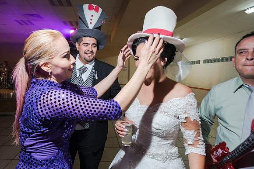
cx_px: 100
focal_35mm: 21
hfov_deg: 81.3
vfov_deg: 60.6
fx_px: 145
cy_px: 81
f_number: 3.5
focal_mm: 17
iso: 1600
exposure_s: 1/100
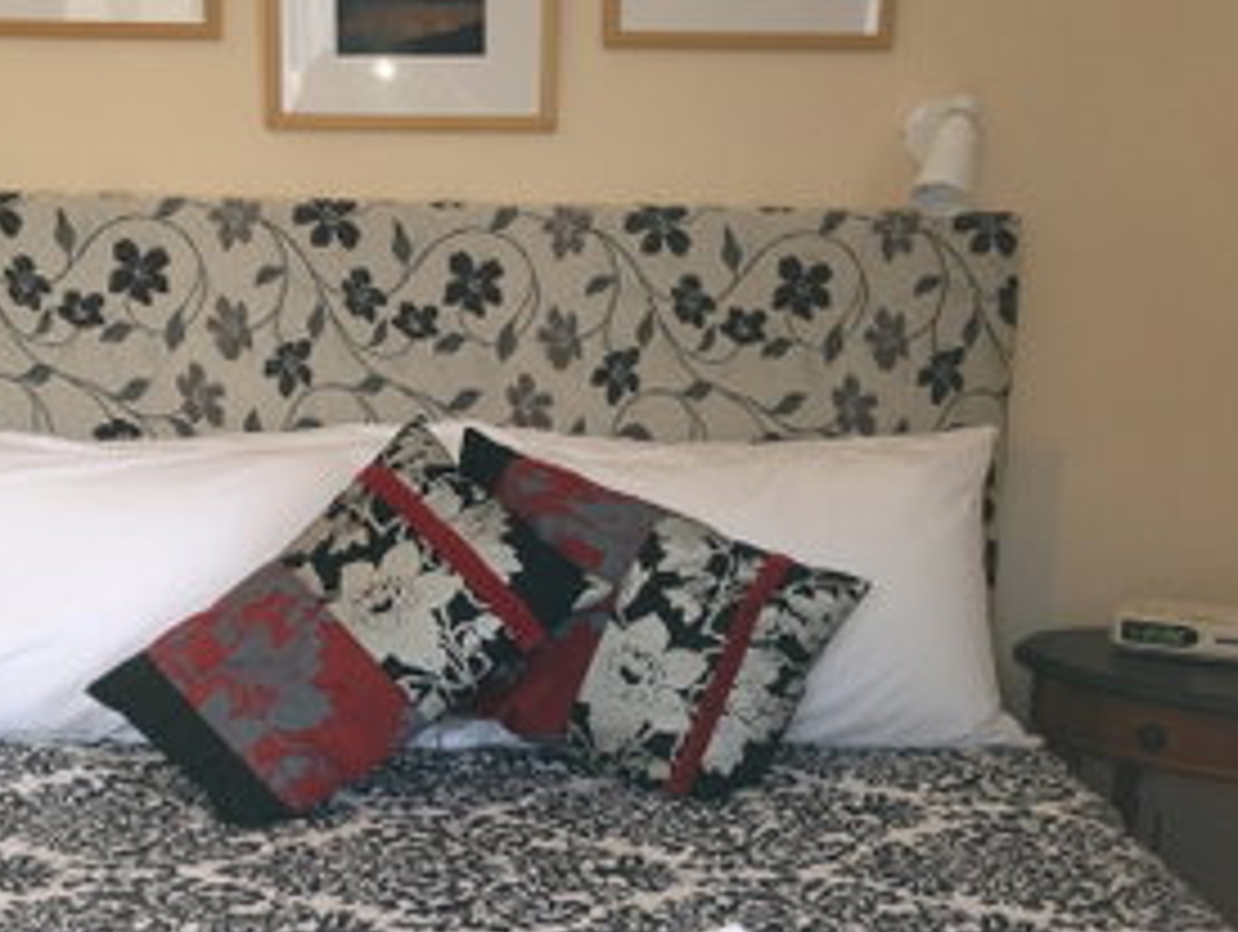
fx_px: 2184
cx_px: 459
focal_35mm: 61
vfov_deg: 24.0
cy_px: 630
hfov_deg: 31.5
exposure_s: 1/32
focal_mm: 4.28
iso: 50
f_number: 2.4
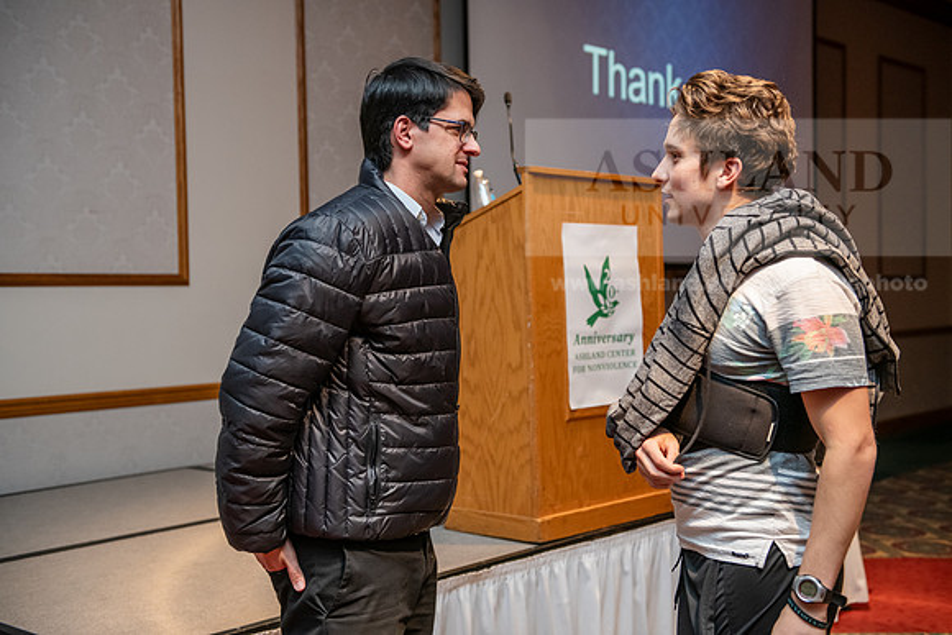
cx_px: 476
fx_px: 1190
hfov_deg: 43.6
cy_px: 318
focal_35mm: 45
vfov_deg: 29.9
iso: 2000
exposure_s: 1/200
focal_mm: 45
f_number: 3.2
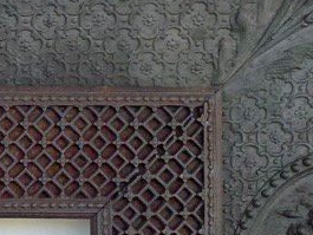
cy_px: 167
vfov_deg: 8.6
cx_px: -188
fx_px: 1556
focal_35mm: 172
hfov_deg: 11.0
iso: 250
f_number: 3.8
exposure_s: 1/80
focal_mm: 6.8
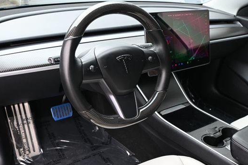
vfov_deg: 34.5
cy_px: 94
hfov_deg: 50.0
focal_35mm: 39
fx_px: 266
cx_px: 127
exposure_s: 1/160
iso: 400
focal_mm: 21
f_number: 4
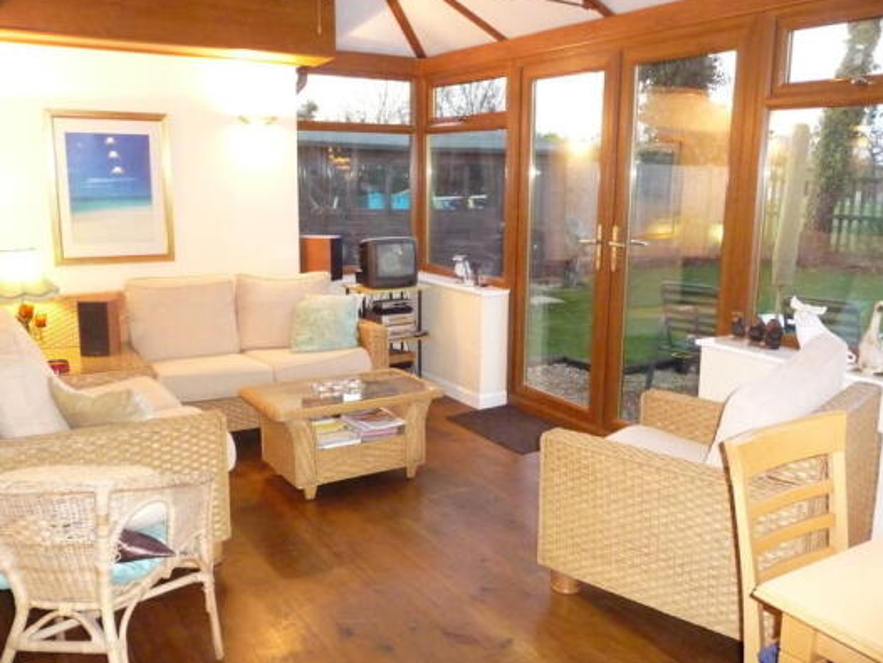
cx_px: 462
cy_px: 343
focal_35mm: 31
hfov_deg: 58.3
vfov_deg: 45.5
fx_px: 791
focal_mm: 4.7
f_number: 3.3
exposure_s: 1/30
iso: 1000
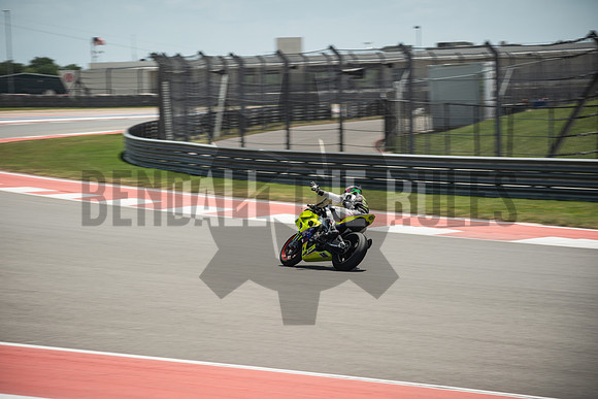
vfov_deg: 9.2
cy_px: 200
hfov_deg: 13.7
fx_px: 2492
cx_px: 299
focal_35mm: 150
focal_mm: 100
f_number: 6.4
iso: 125
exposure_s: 1/200
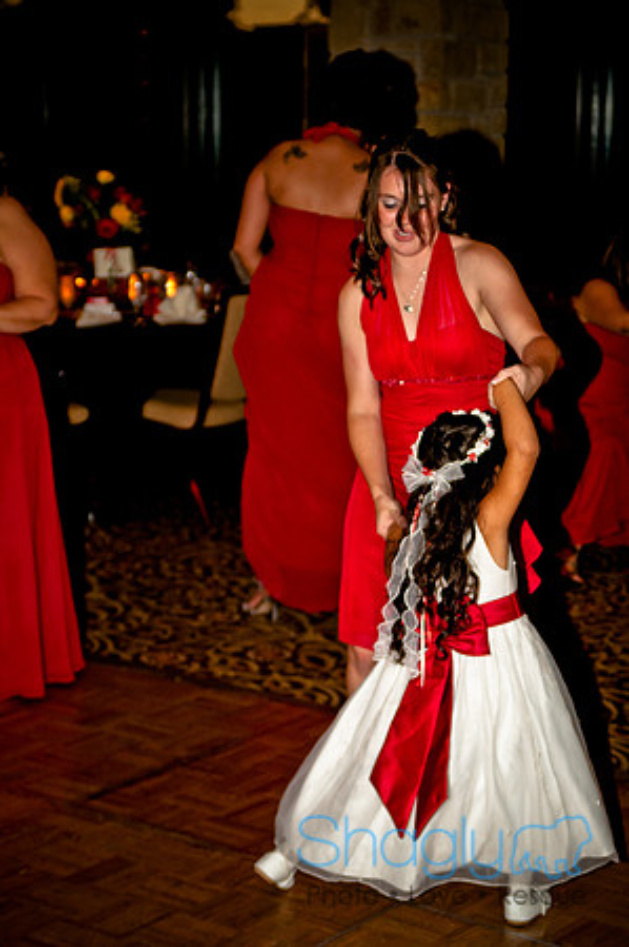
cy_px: 474
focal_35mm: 78
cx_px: 314
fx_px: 2049
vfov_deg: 26.0
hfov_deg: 17.5
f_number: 2.8
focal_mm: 52
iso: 400
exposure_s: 1/200
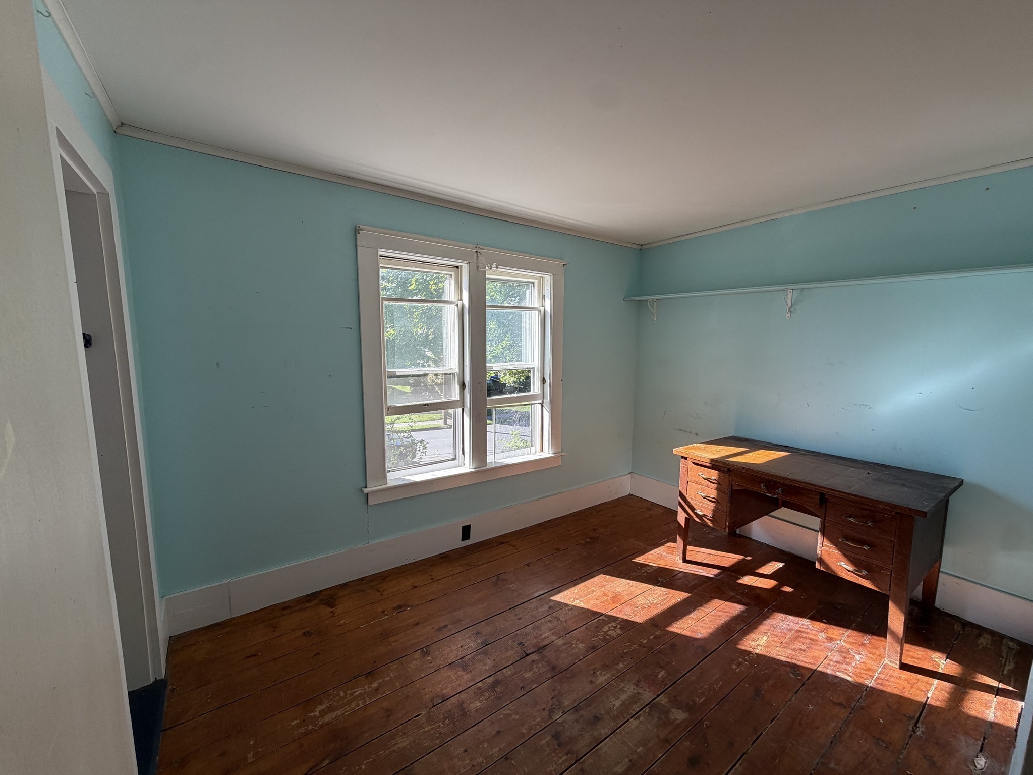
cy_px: 388
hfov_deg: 102.1
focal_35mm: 14
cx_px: 516
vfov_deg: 85.7
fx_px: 418
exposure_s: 1/121
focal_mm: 2.22
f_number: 2.2
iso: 64
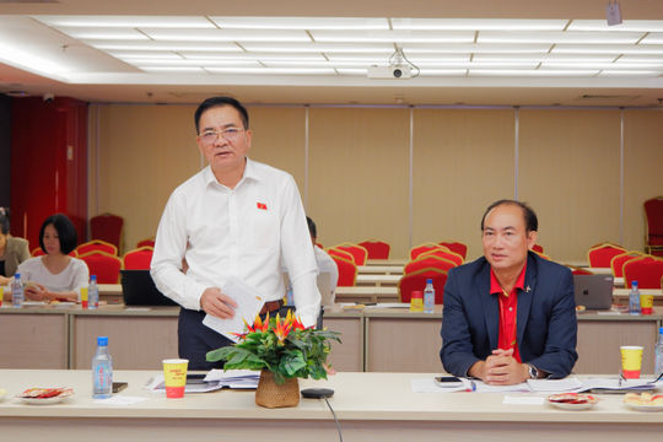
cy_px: 221
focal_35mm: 56
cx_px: 332
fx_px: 1031
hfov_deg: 35.6
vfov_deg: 24.2
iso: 1600
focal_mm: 37.6
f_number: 4
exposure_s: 1/125
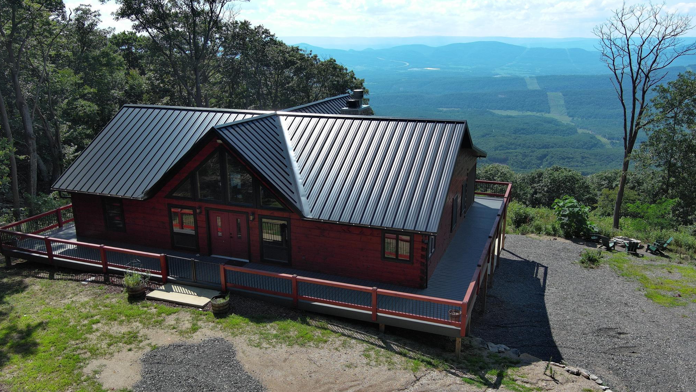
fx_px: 572
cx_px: 346
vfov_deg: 37.8
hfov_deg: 62.6
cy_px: 201
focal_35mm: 31
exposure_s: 1/1377
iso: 100
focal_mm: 10.57
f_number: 2.8
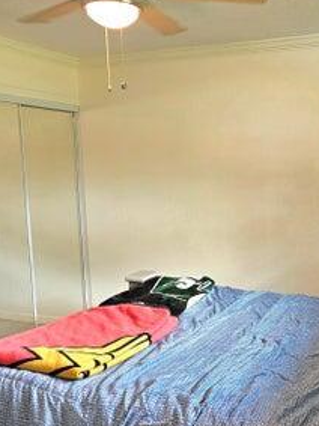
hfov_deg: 35.9
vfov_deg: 47.9
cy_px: 220
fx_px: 480
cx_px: 242
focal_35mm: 39
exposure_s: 1/120
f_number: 1.7
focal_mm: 6.3
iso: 640
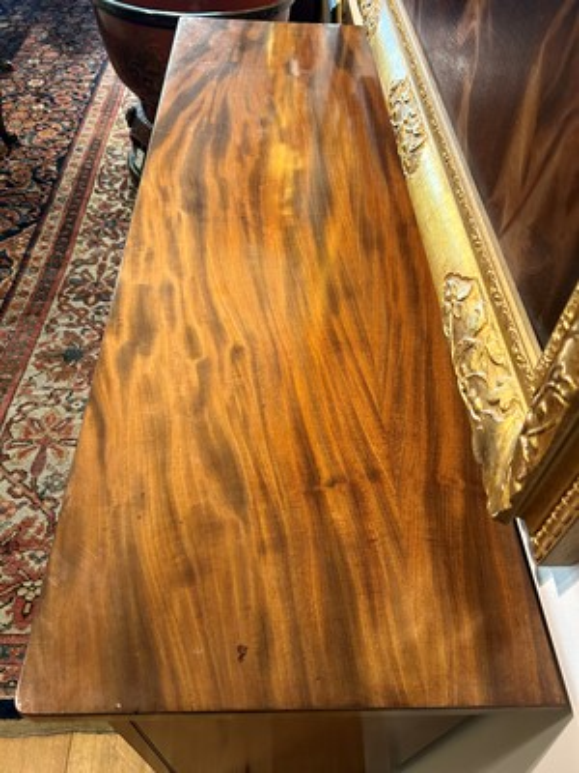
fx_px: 580
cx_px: 290
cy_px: 386
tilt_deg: -50.4
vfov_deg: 67.3
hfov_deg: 53.1
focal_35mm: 26
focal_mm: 5.7
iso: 200
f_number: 1.5
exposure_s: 1/50
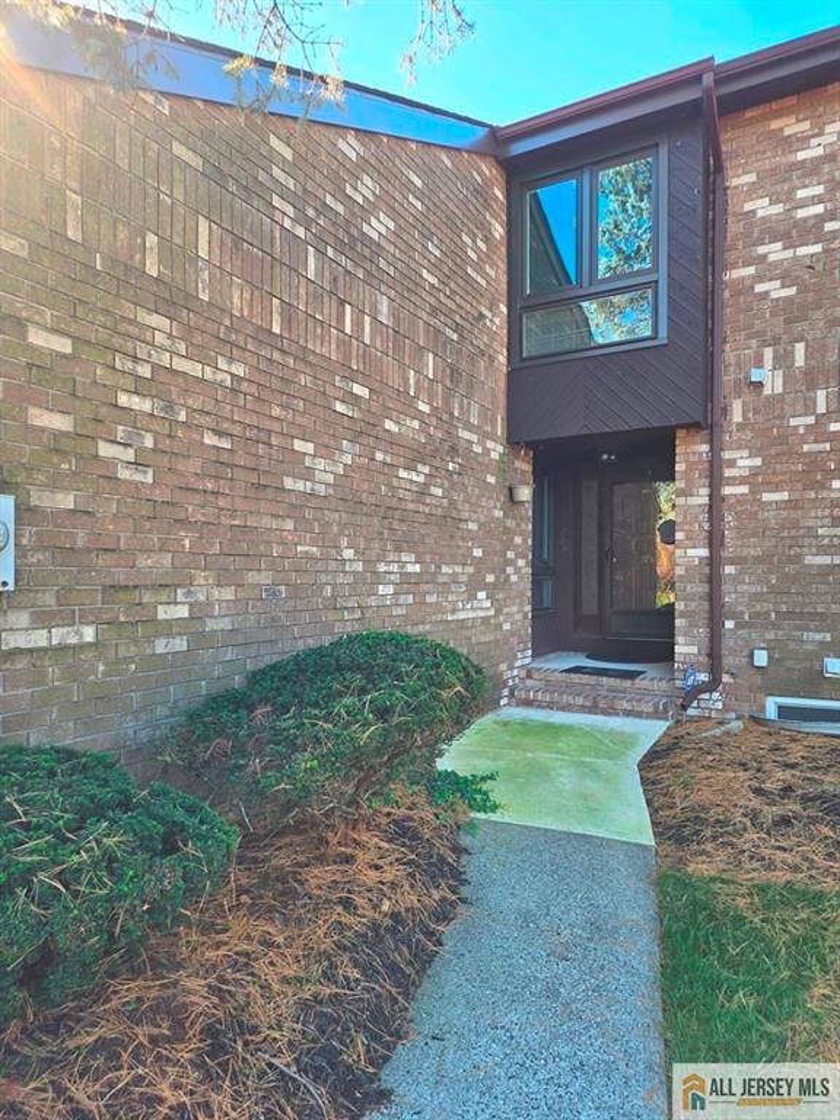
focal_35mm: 23
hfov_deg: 58.9
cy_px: 560
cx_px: 420
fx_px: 744
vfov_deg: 73.9
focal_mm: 6.25
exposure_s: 1/359
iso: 25
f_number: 1.7
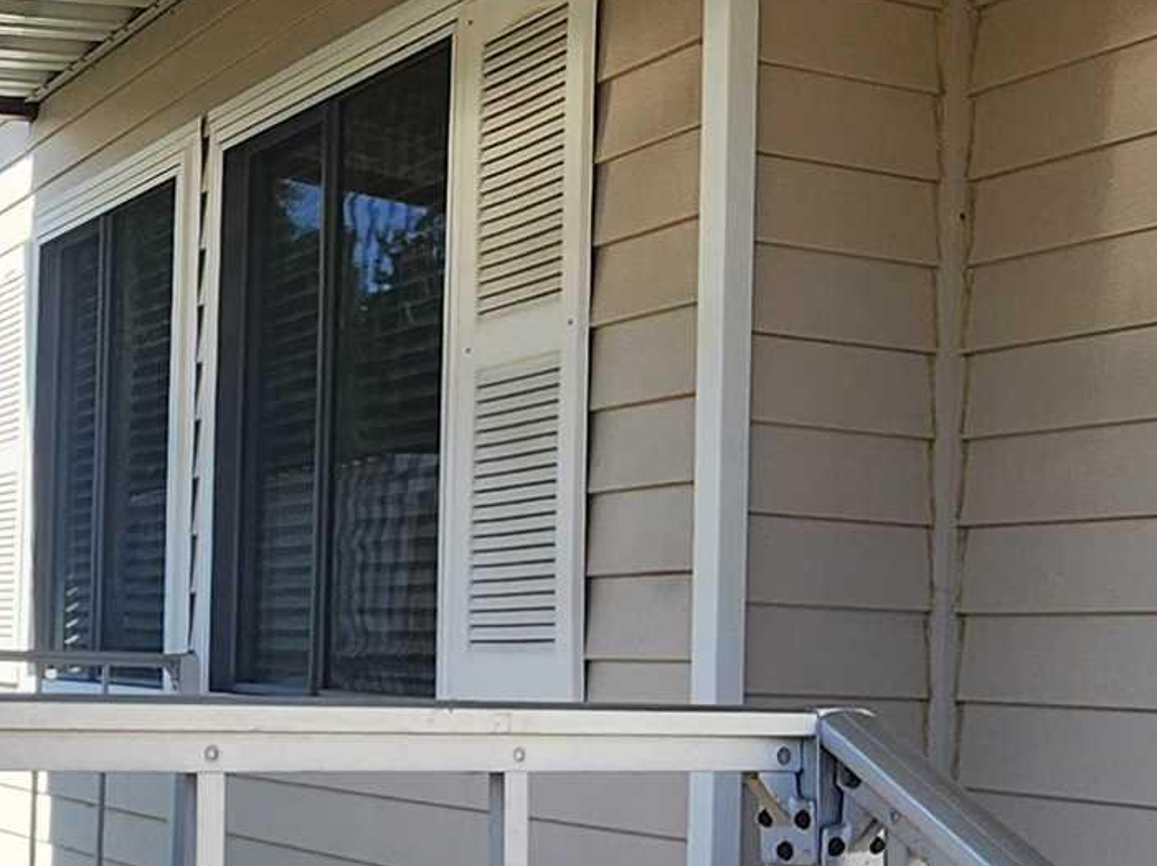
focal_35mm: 57
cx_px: 276
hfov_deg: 33.1
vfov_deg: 25.4
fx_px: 1904
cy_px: 638
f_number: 2.2
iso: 50
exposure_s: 1/692
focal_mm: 2.2
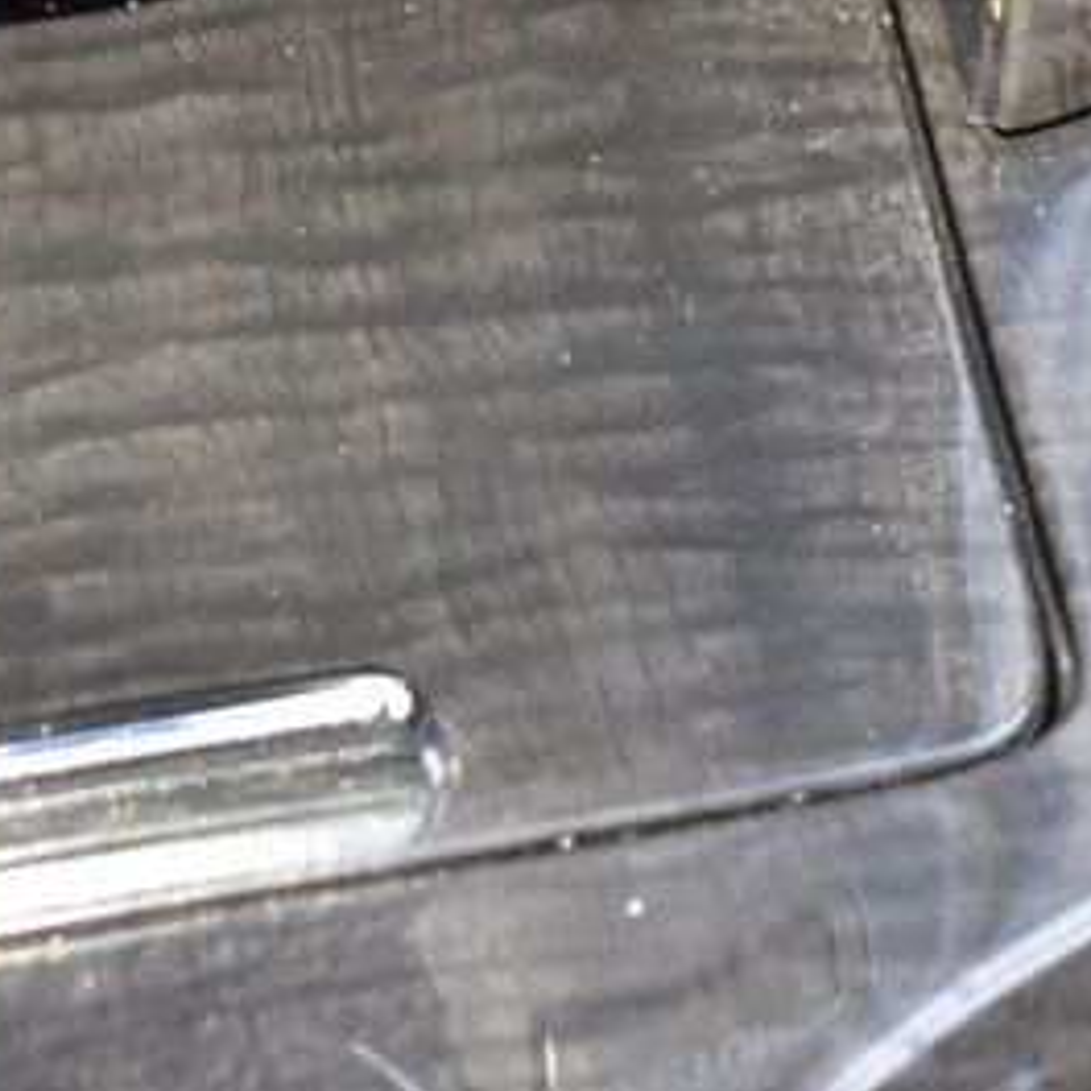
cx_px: 1794
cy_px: 17
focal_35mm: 223
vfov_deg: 7.8
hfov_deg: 7.7
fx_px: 7939
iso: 400
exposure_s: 1/50
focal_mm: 45
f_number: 8
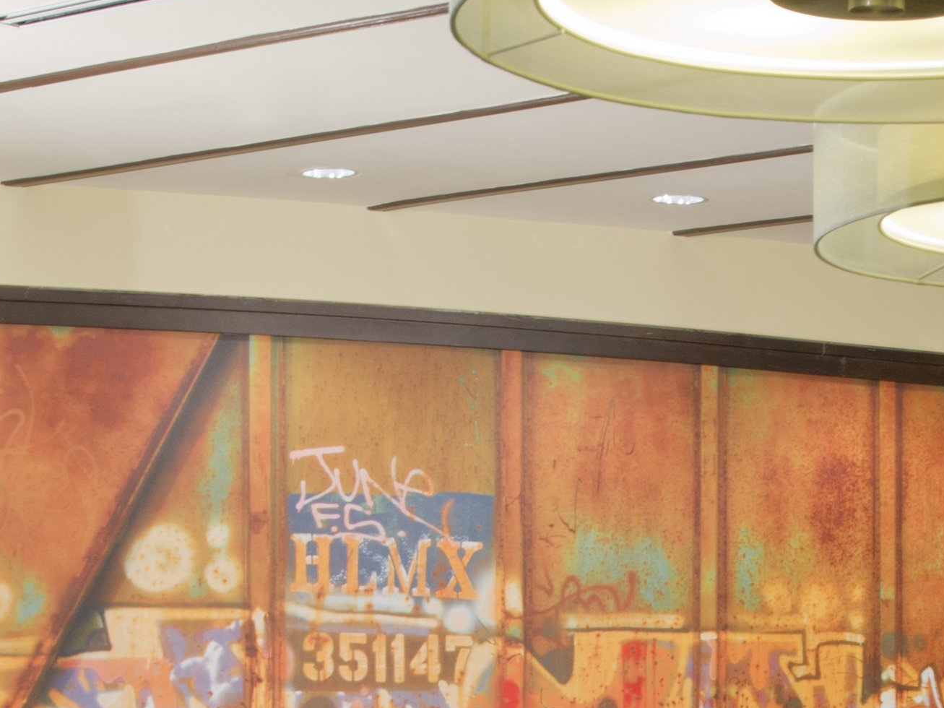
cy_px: 866
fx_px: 3545
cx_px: 474
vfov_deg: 11.2
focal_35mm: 130
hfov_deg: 15.2
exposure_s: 1/1.67
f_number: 10
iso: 200
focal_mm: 24
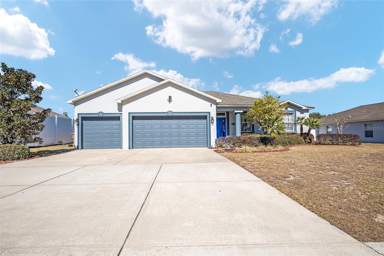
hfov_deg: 93.3
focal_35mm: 17
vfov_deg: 70.4
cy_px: 128
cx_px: 192
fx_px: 181
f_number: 7.1
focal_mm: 17
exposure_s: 1/800
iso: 400
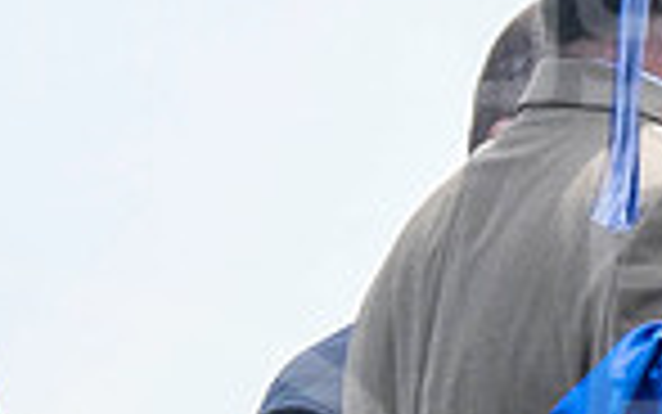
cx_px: -328
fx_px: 16171
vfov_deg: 1.5
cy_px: 307
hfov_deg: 2.3
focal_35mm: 896
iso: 200
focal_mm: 70
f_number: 13
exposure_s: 1/250
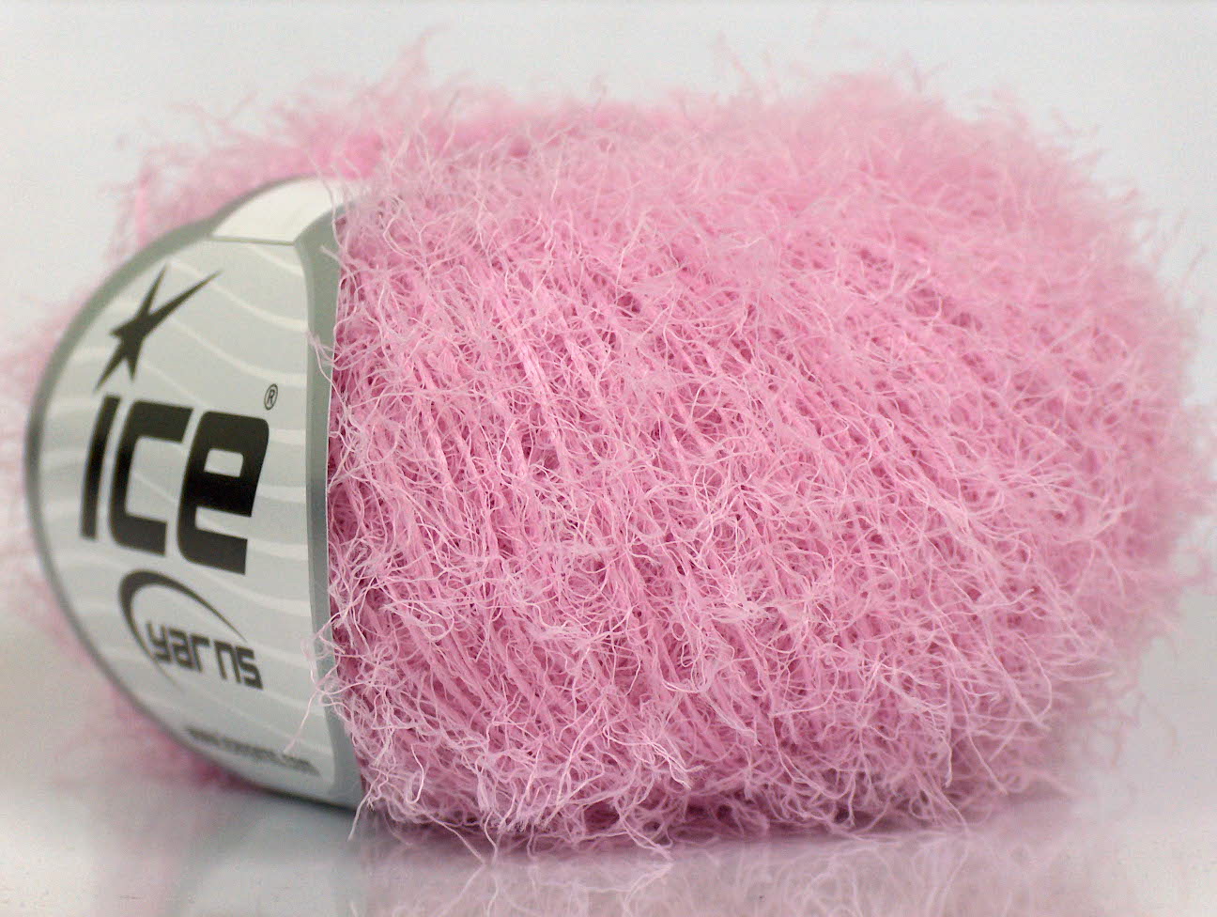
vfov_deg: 12.8
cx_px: 608
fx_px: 4084
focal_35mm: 116
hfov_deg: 16.9
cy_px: 458
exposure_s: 1/17.9
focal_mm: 23.76
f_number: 3
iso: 200
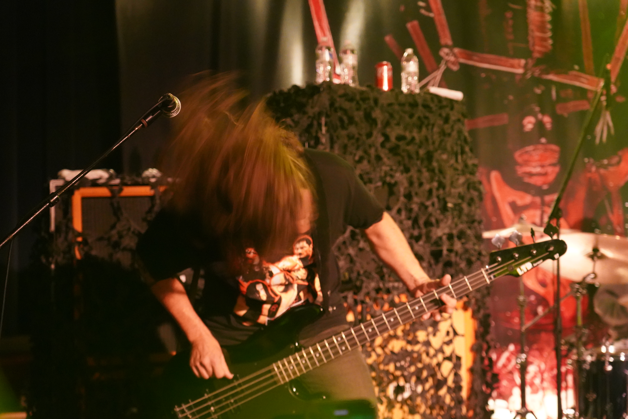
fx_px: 1134
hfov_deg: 31.0
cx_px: 314
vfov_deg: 20.9
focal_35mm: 65
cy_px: 210
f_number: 4
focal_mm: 65
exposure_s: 1/50
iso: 12800
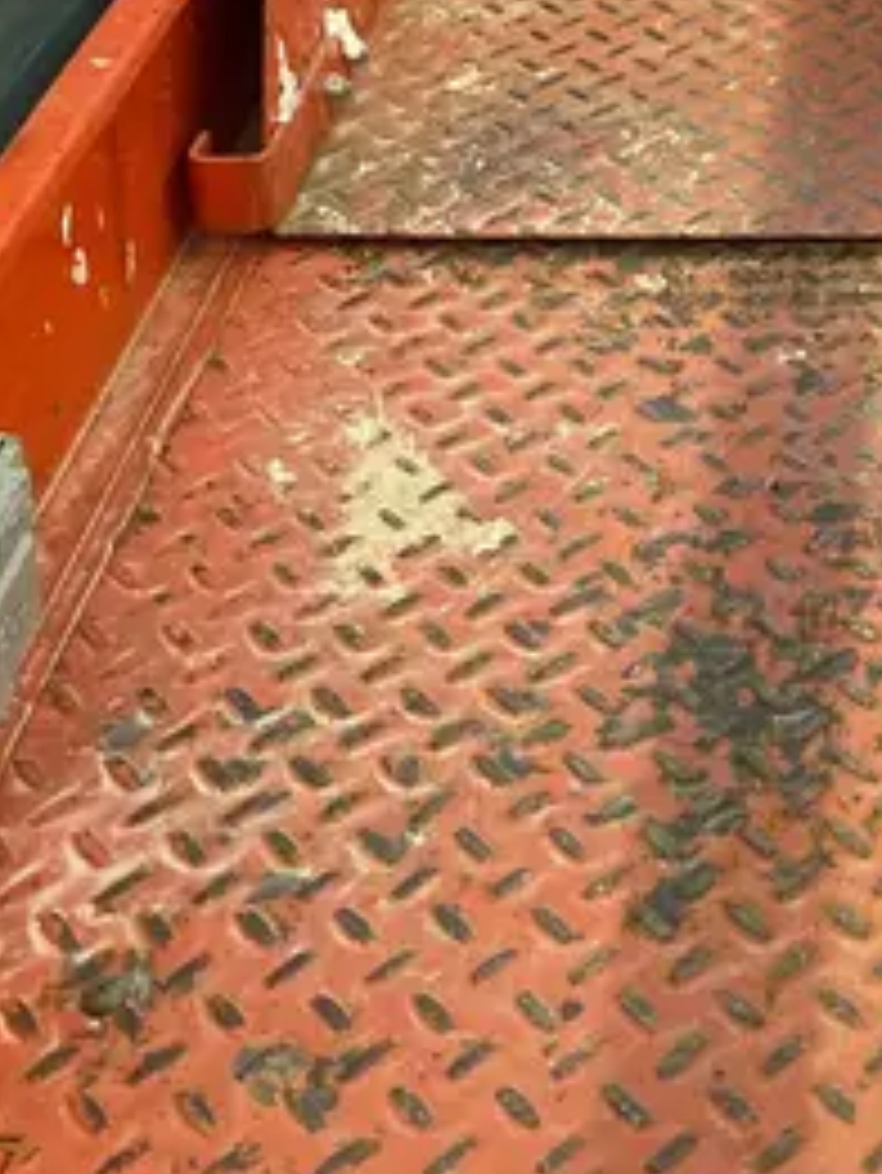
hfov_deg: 19.3
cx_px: 994
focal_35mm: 73
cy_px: -362
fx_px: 2478
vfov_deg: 23.5
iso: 500
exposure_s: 1/59
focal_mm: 4.25
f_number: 1.8
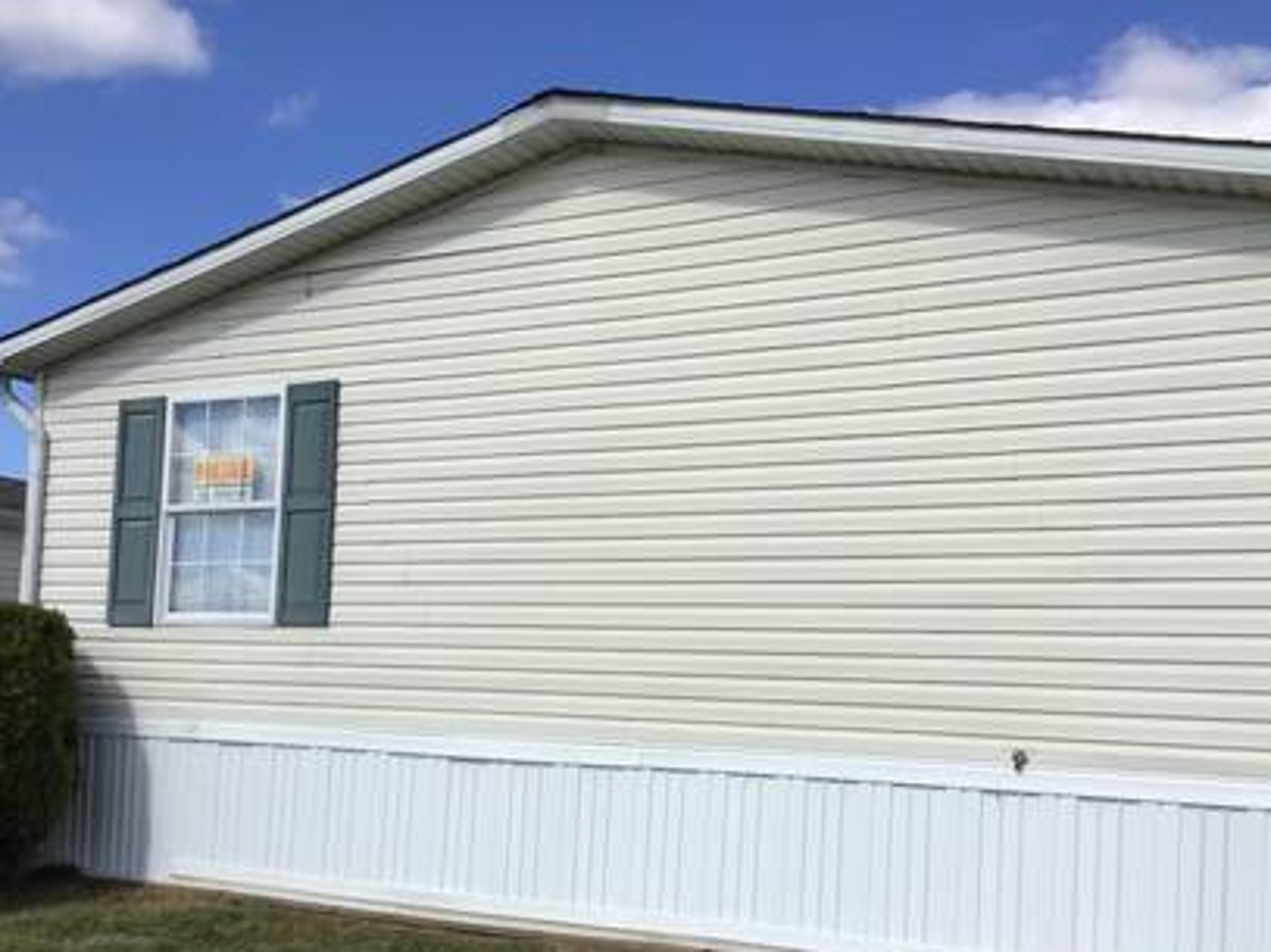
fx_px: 1432
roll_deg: -1.2
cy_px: 593
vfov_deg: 36.6
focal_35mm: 39
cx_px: 643
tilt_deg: +4.8
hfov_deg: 47.9
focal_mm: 3.3
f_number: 2.4
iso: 25
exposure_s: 1/2092
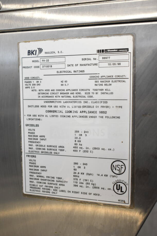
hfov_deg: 33.0
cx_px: 78
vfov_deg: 47.9
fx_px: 265
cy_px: 118
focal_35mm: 40
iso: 1600
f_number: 4
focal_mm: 27
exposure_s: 1/50
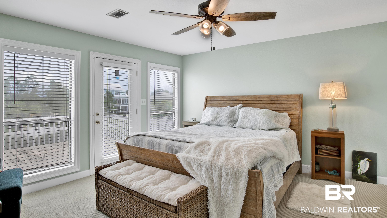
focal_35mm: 19
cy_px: 97
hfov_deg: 89.6
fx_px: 195
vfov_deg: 58.2
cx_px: 194
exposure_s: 1/50
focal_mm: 18
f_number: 11
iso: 200
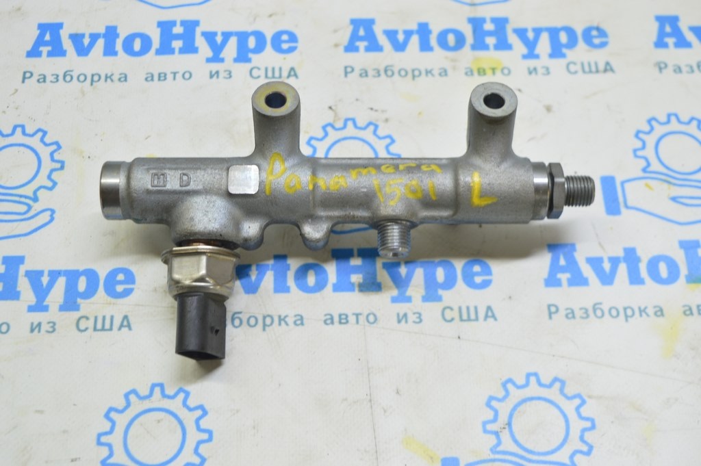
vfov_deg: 25.7
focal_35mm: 52
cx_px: 350
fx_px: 1021
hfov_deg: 37.9
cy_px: 233
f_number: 5.6
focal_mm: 35
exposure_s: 1/20
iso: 400
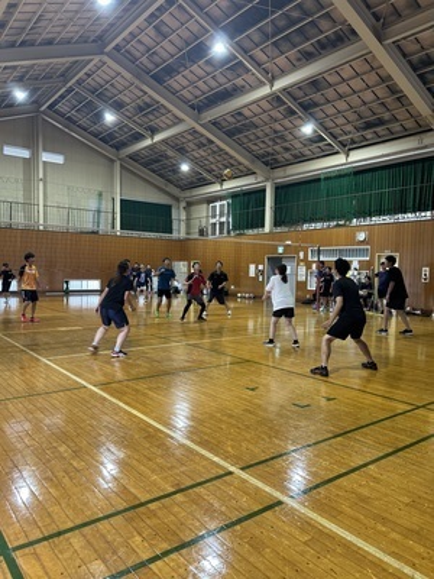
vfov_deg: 67.3
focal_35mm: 26
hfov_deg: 53.1
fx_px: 435
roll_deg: -2.0
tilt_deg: -2.6
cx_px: 217
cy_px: 290
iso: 125
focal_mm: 5.7
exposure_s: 1/50
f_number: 1.5
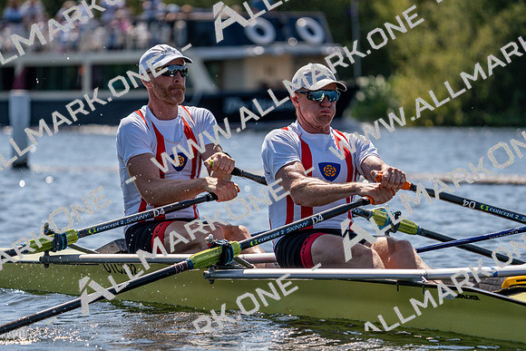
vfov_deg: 5.2
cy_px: 176
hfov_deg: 7.7
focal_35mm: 266
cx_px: 263
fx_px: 3887
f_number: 5.6
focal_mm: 266
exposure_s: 1/2000
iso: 250
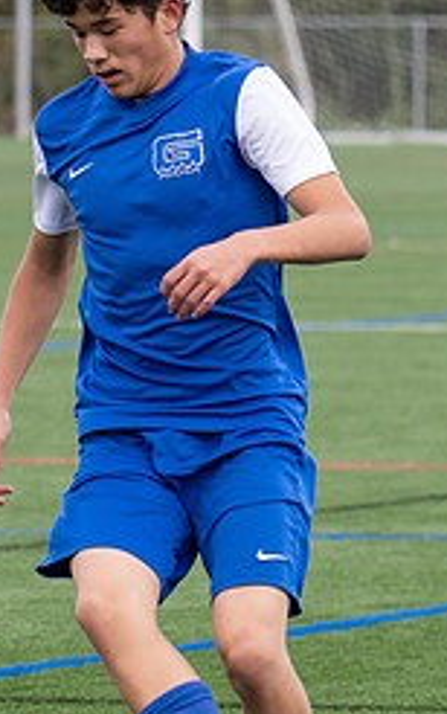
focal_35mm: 590
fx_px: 11487
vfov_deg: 3.6
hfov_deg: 2.2
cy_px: 465
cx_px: 136
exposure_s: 1/1000
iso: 1100
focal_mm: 160
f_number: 5
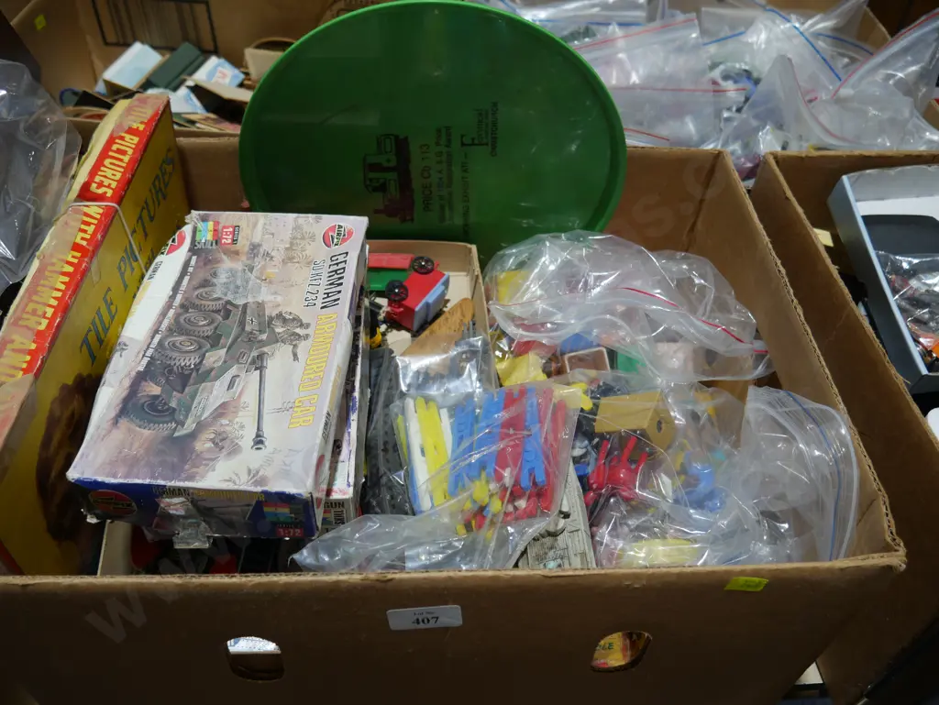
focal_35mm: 28
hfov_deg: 63.4
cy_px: 352
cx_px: 470
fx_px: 760
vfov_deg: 49.8
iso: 200
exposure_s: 1/100
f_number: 3.5
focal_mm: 14
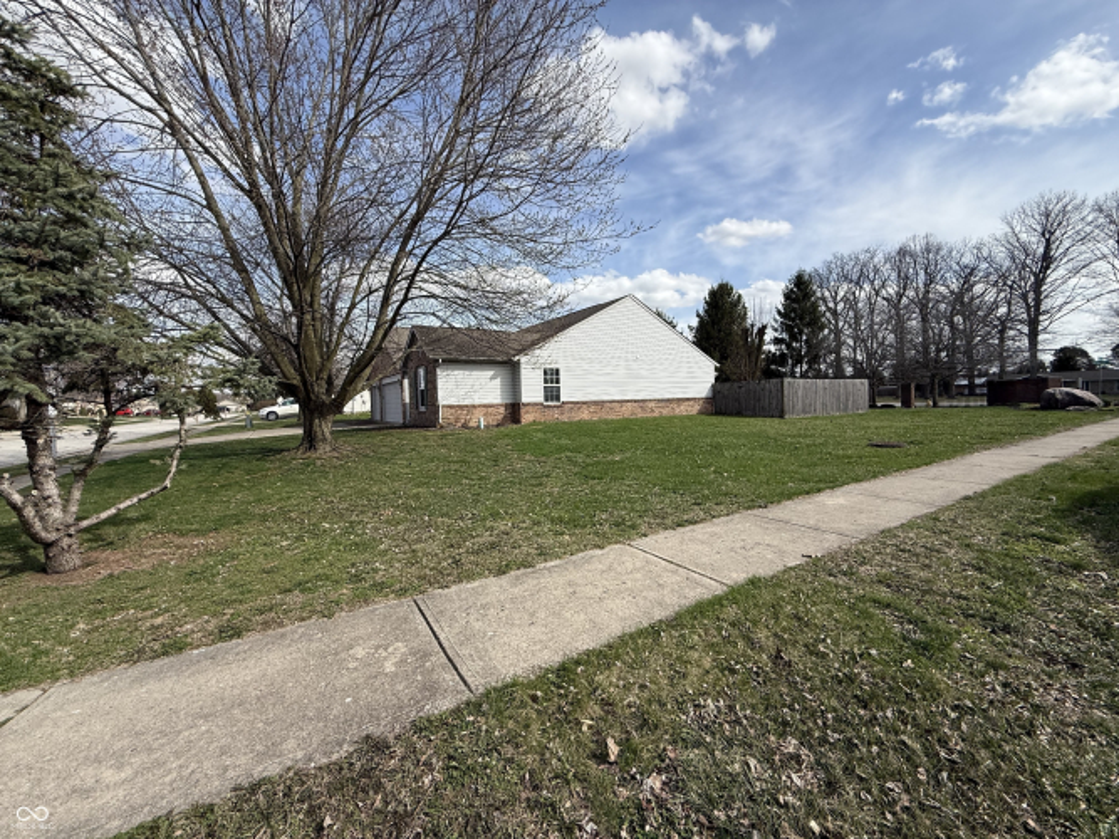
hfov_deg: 102.1
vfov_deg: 85.7
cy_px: 420
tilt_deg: -1.9
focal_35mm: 14
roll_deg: +1.3
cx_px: 560
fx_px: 452
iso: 50
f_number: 2.2
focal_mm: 2.22
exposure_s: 1/1961
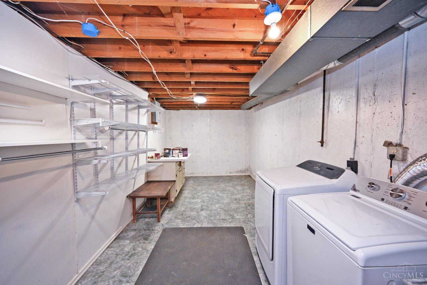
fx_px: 166
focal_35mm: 14
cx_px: 214
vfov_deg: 81.2
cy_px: 142
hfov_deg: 104.3
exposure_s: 1/60
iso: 1000
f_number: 4
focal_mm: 14
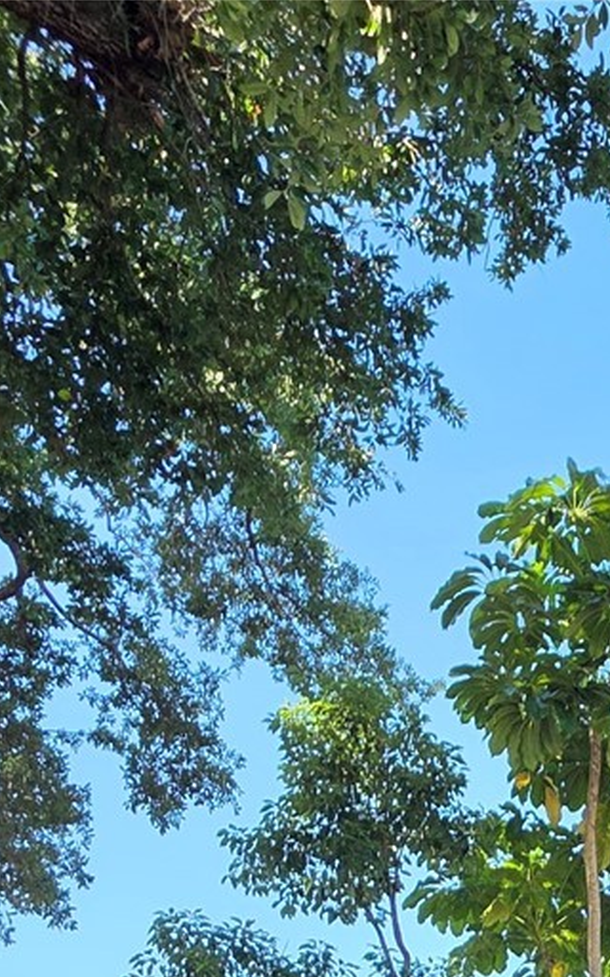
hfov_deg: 26.2
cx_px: 755
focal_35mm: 43
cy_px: 1141
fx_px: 1145
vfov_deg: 36.8
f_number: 1.9
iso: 40
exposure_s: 1/308
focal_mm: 2.2
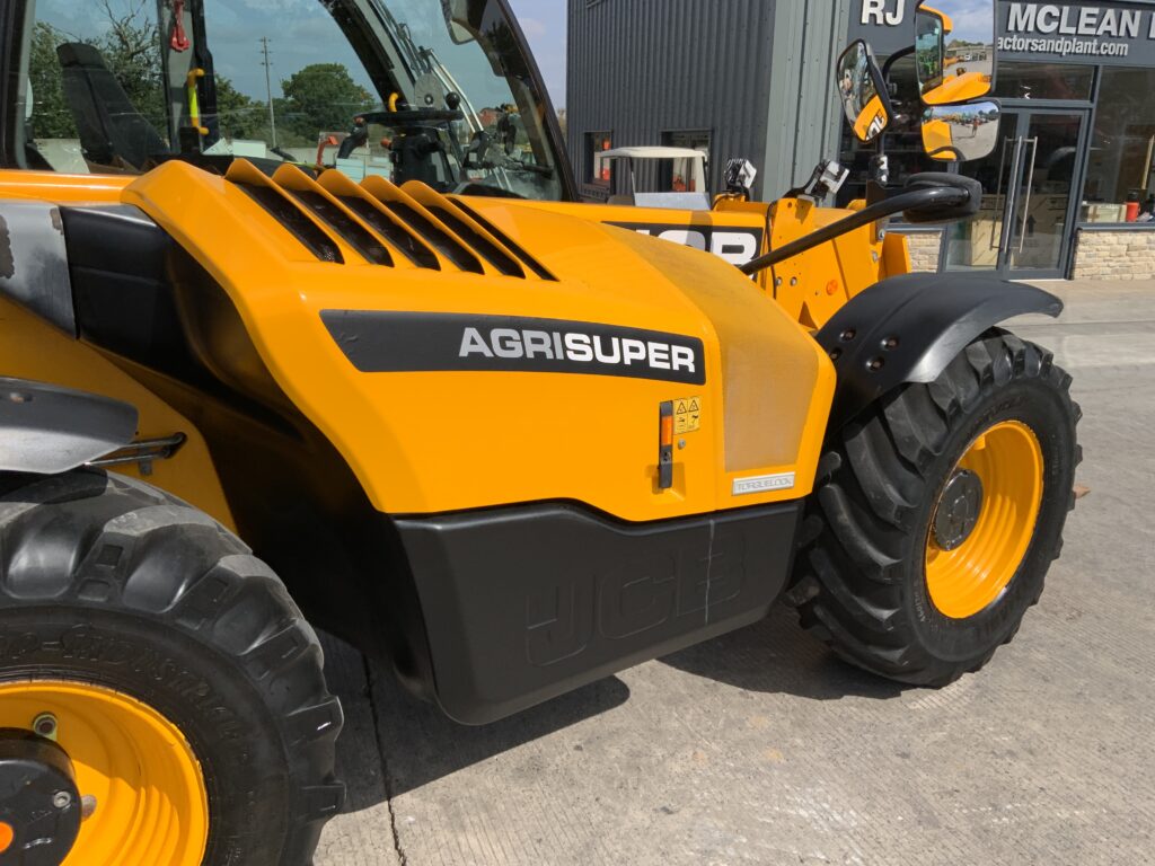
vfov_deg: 48.2
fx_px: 968
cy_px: 433
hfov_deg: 61.7
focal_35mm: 29
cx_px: 578
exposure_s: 1/2141
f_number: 1.8
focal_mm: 3
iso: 20
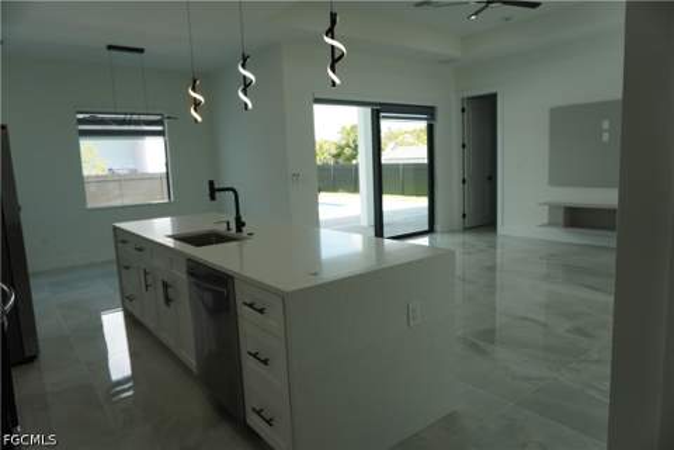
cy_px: 225
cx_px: 337
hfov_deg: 73.7
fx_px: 449
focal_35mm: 24
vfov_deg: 53.1
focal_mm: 16
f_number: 4
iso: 160
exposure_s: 1/160
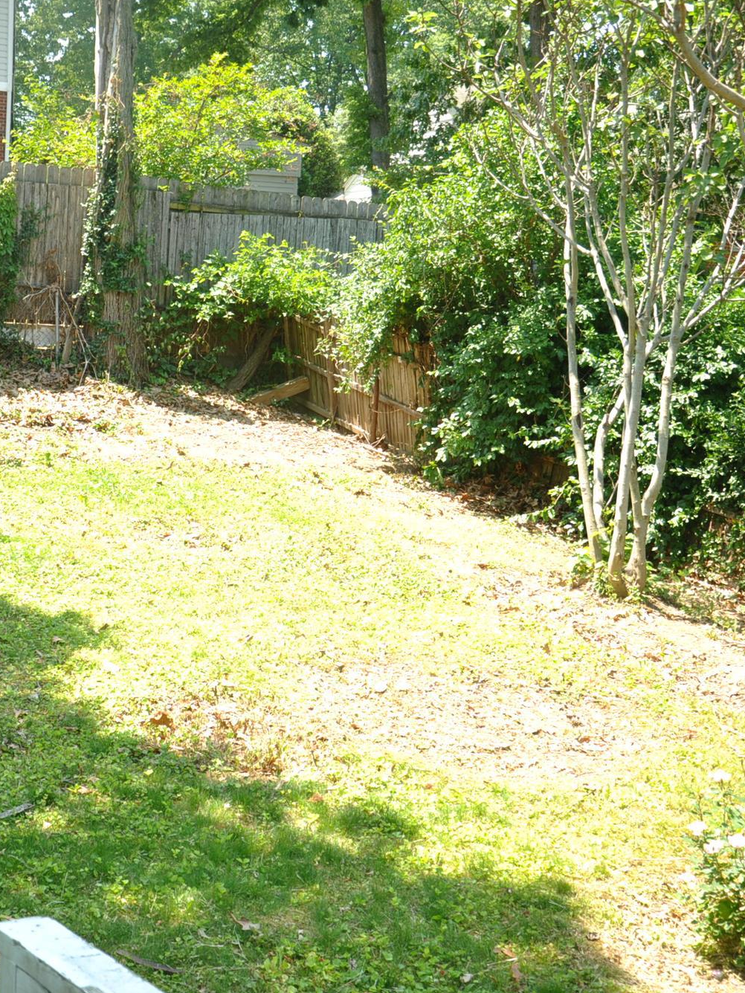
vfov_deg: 36.2
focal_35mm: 53
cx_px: 221
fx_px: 1521
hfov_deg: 27.3
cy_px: 489
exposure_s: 1/100
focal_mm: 24
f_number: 5
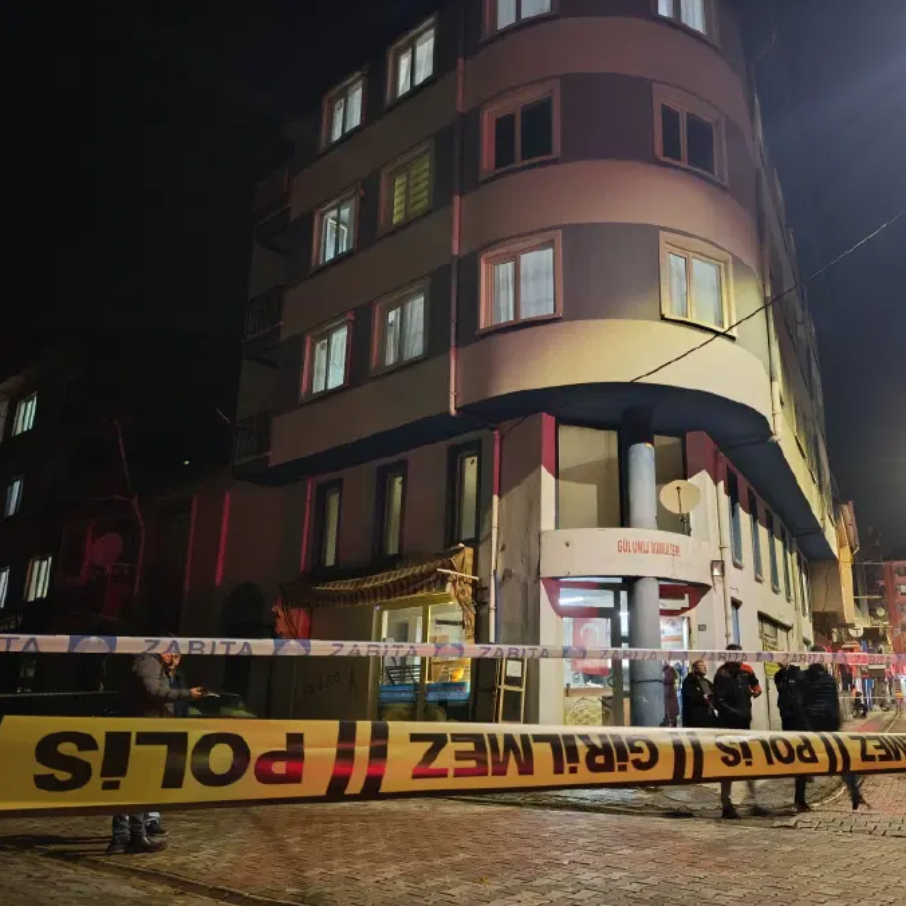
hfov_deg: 56.2
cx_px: 596
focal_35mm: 28
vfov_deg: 57.3
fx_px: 829
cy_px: 465
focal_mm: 6.14
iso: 1600
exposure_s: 1/14.3
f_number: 1.6
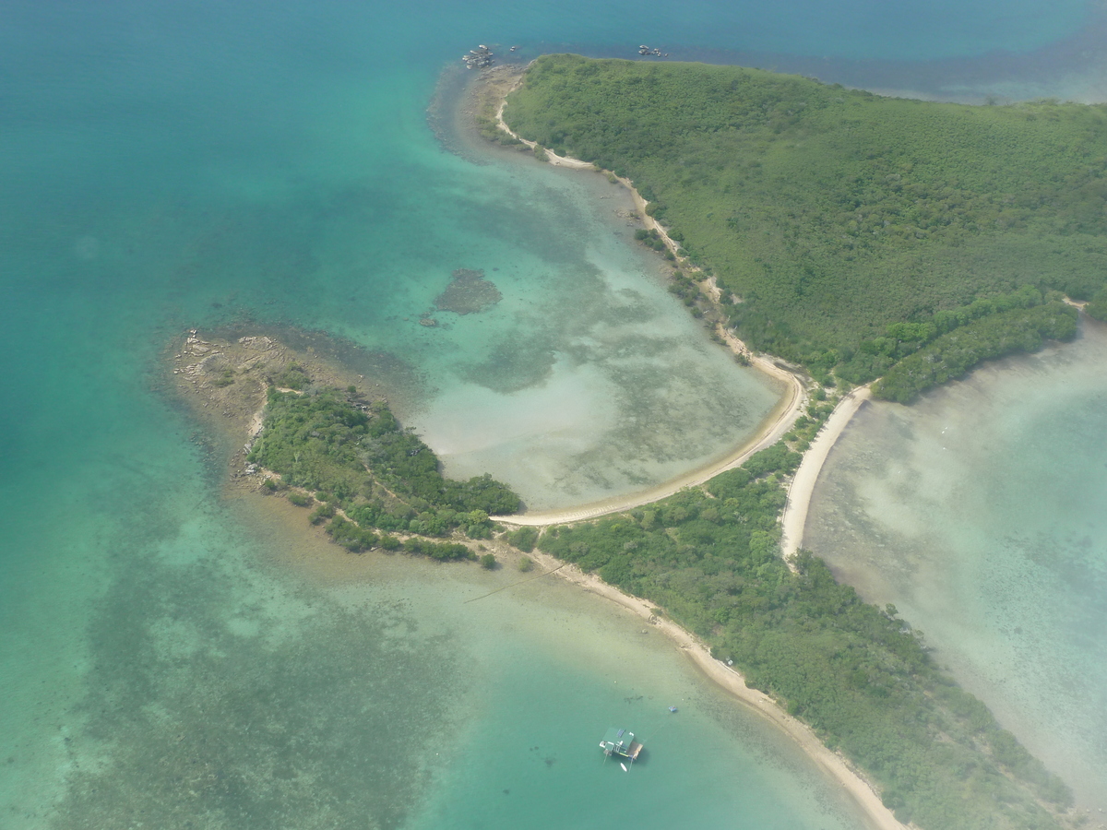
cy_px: 415
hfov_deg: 39.7
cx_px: 554
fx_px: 1535
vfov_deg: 30.3
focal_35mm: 48
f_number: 4
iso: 80
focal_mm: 7.9
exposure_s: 1/320
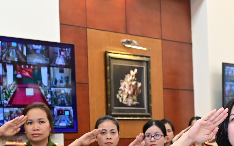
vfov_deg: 9.0
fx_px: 918
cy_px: 153
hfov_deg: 14.4
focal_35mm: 144
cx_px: 187
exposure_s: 1/160
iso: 1250
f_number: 4
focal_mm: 37
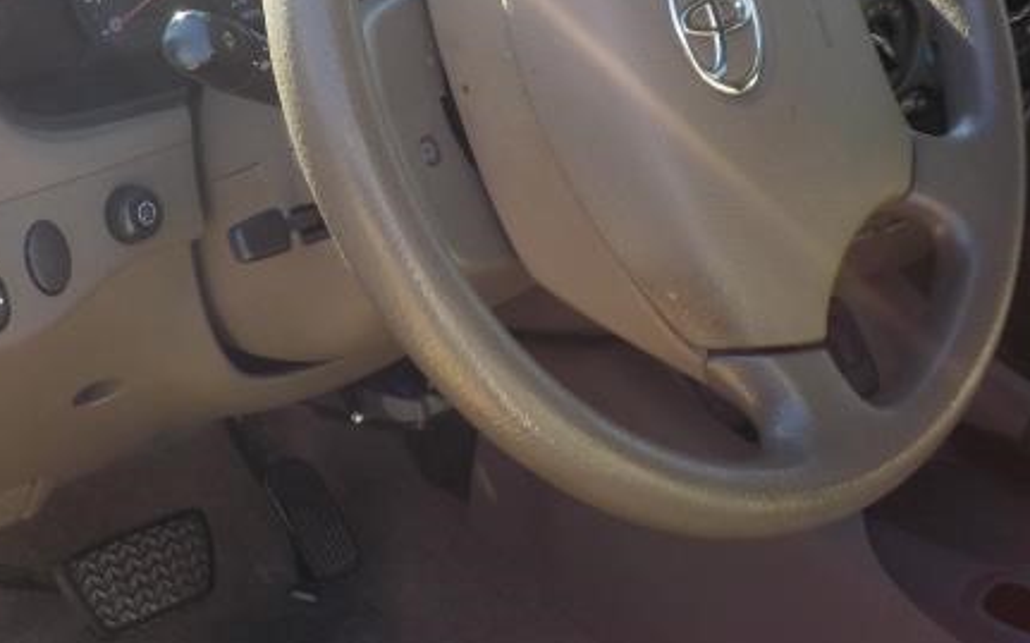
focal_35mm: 59
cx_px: 421
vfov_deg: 21.4
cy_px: 38
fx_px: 1656
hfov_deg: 34.5
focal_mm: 4.1
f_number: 3.3
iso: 125
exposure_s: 1/125
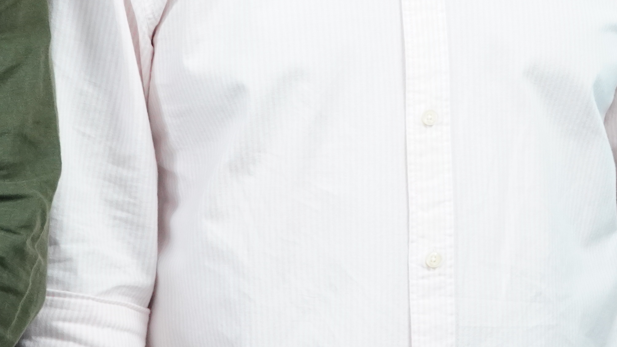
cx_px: 444
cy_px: -241
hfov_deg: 11.3
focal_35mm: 191
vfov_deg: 6.2
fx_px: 3125
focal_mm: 61
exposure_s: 1/80
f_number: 5.6
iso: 4000
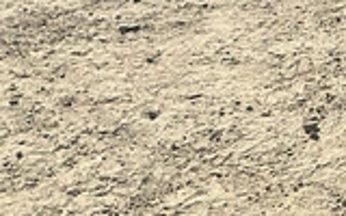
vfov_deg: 9.3
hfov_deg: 12.7
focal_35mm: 139
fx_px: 1311
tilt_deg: -19.5
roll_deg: -0.8
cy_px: -38
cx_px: 737
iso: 25
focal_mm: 3
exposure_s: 1/1377
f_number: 1.8
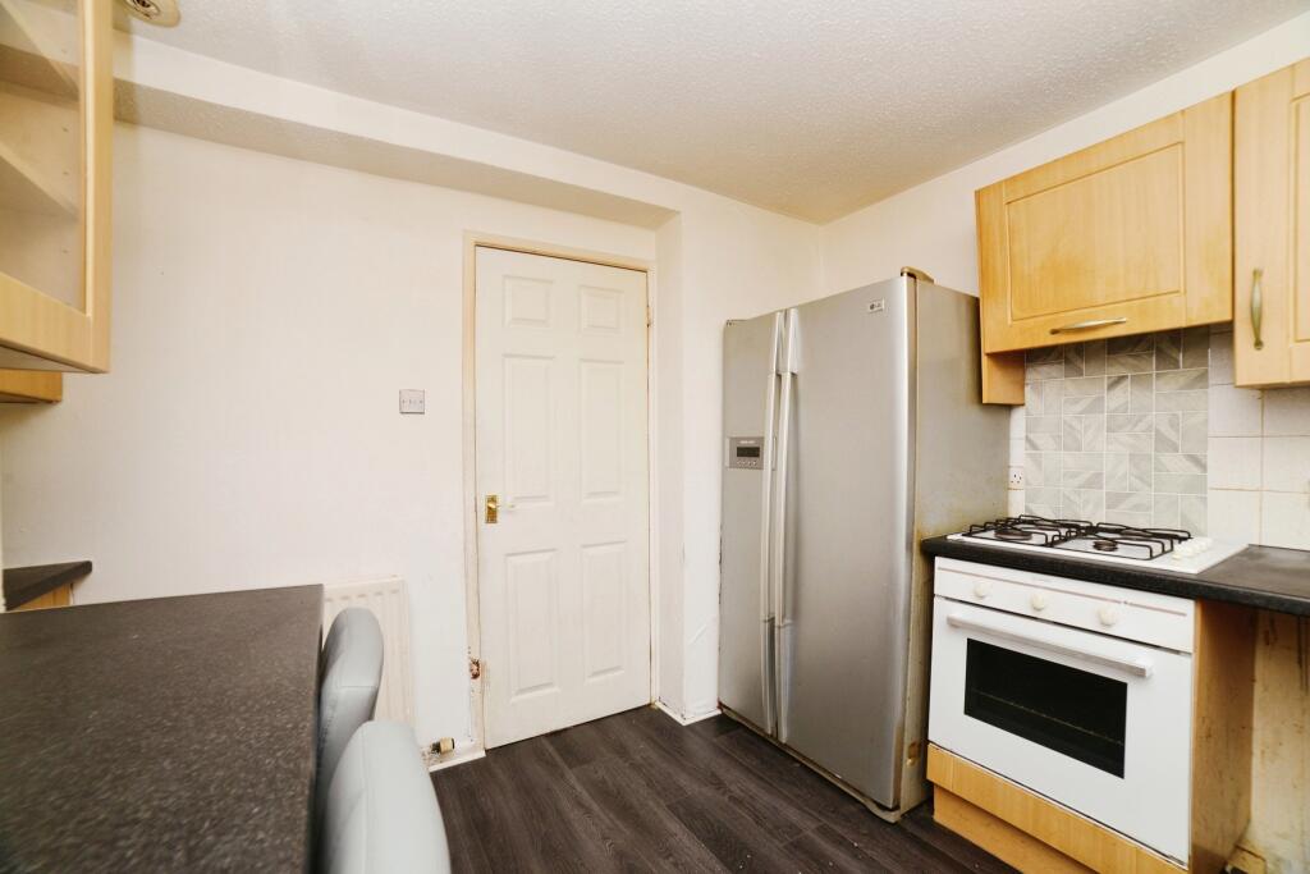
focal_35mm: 14
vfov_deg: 81.2
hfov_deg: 104.2
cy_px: 437
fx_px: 509
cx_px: 655
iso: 400
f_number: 8
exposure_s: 1/60
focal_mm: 14
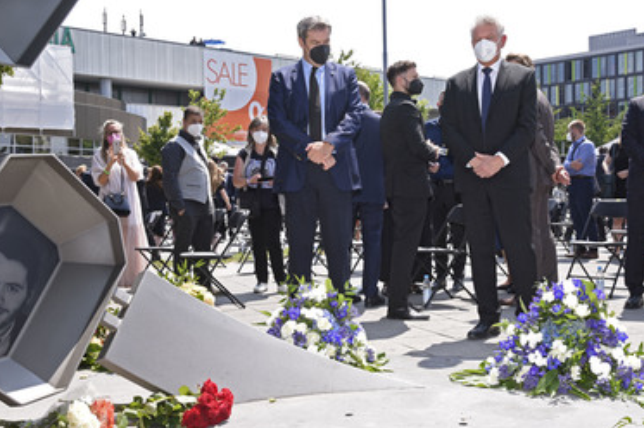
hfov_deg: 42.8
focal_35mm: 46
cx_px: 327
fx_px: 822
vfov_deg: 29.2
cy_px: 198
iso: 400
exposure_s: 1/160
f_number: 11
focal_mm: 38
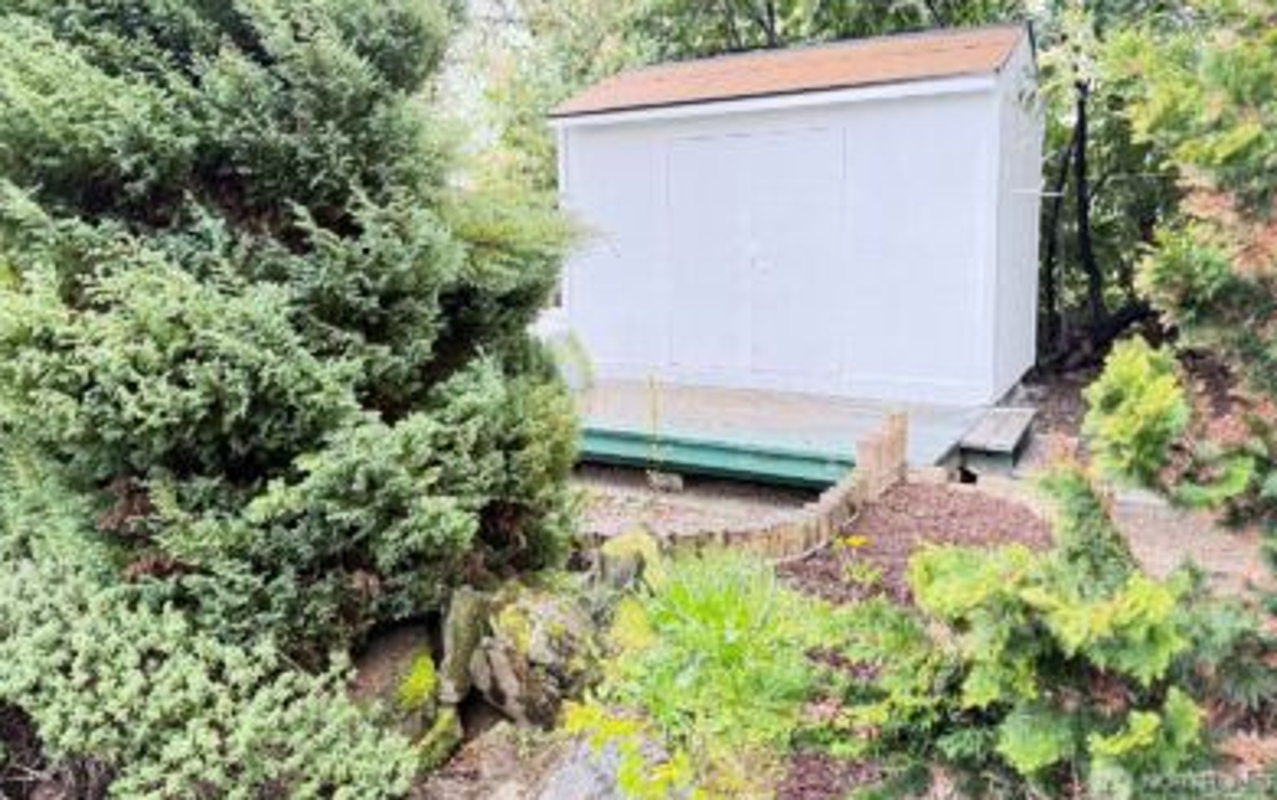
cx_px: 647
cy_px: 330
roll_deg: +1.1
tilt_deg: -6.5
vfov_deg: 47.5
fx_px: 906
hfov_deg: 70.4
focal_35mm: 26
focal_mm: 6.76
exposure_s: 1/104
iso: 200
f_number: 1.78
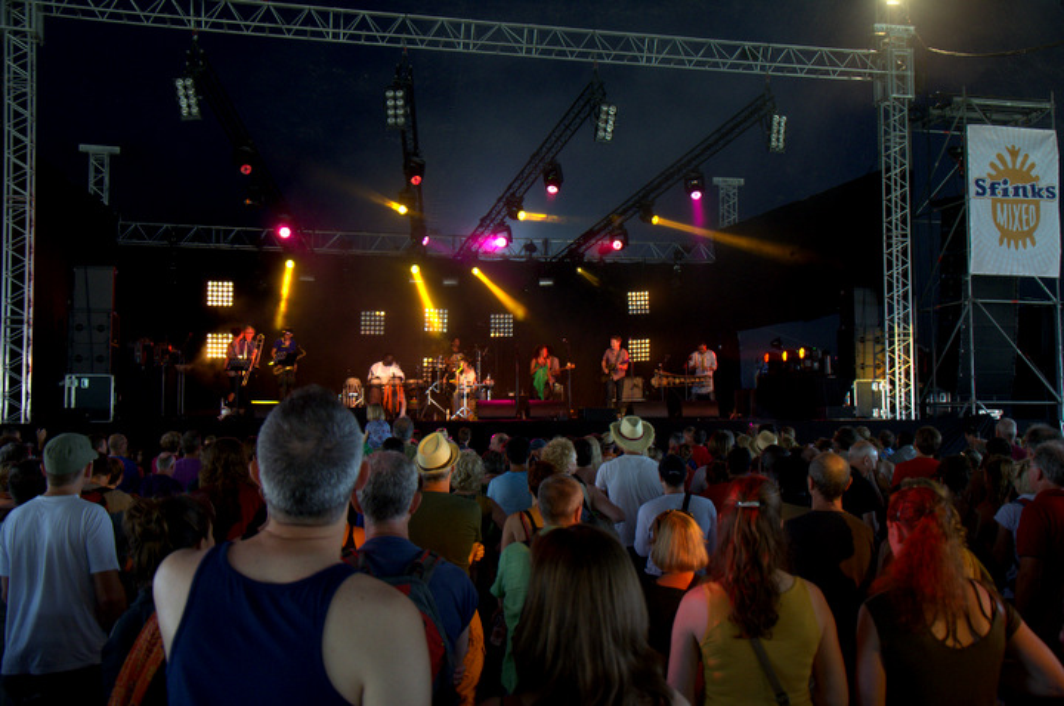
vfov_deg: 36.8
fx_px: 1063
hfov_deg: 53.2
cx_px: 532
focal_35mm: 36
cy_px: 353
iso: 2000
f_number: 4
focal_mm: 24
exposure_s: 1/80
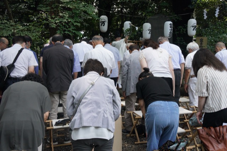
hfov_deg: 46.4
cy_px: 76
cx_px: 114
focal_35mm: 42
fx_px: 265
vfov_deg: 31.9
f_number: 8
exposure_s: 1/200
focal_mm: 28
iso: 2000
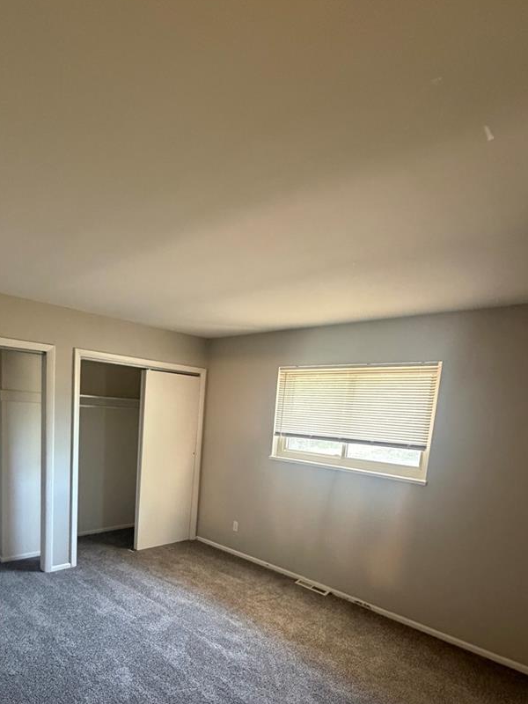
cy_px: 480
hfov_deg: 62.8
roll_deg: -3.7
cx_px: 207
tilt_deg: -9.3
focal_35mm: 21
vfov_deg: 76.0
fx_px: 427
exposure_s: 1/60
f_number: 2.2
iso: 640
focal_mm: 2.22
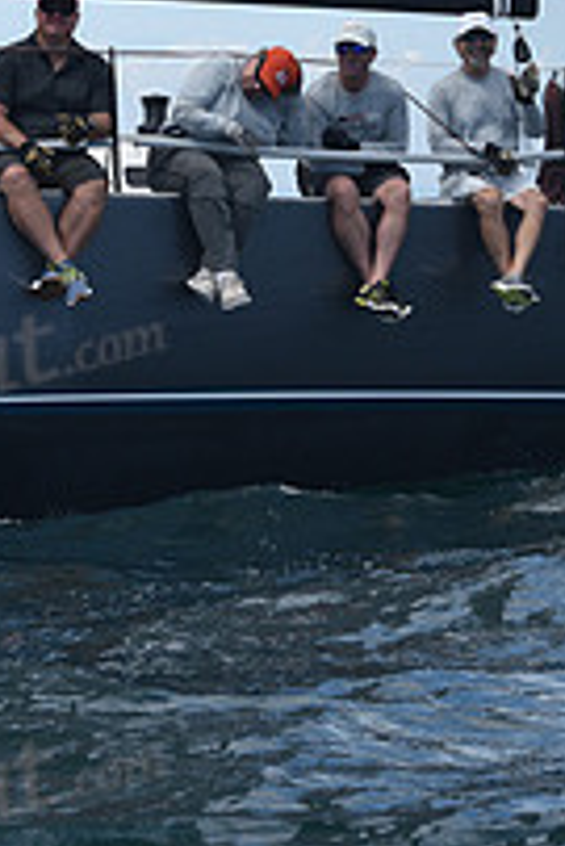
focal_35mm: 201
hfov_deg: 6.8
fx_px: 4723
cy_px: 119
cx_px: 385
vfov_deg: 10.2
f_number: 8
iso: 250
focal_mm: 70
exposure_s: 1/800
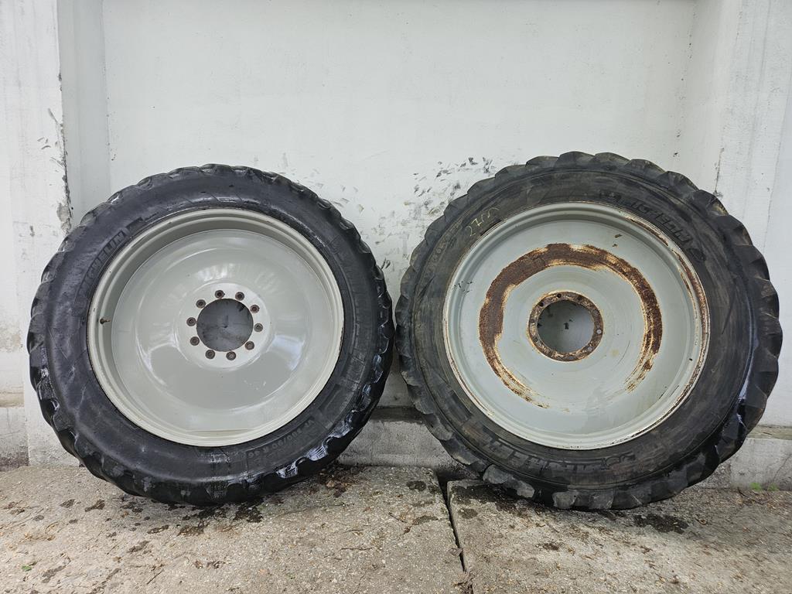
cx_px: 396
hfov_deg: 73.9
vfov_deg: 58.9
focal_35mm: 23
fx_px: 526
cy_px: 297
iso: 50
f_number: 1.8
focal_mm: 5.4
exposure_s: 1/190
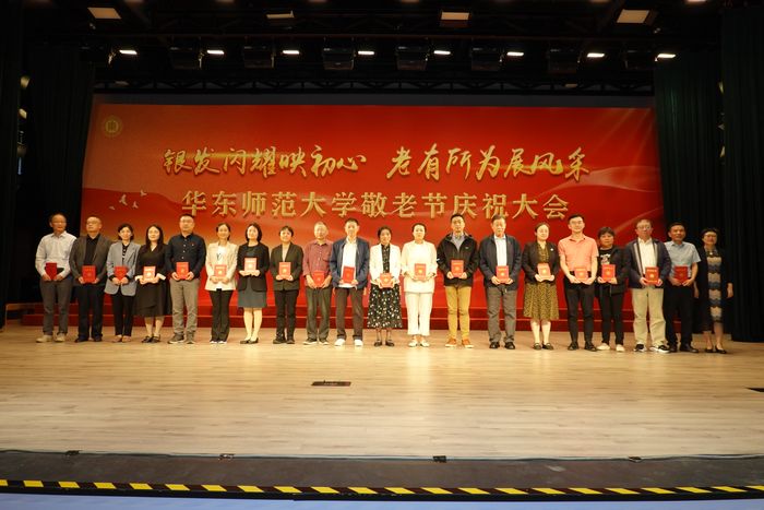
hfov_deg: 73.7
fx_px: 509
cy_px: 255
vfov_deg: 53.2
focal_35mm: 24
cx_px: 382
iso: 320
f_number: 2.8
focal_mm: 9
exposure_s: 1/30
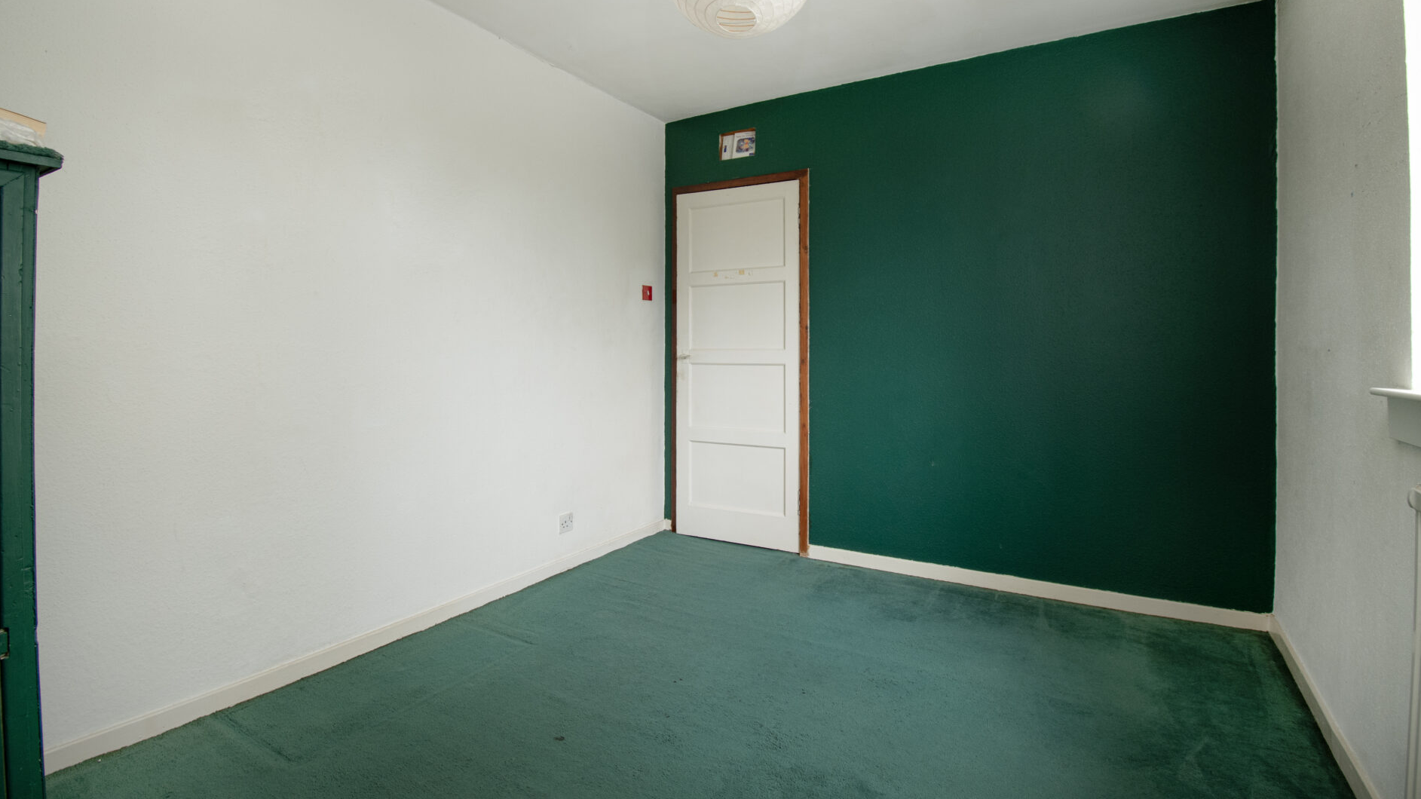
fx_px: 603
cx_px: 699
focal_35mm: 16
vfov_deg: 66.8
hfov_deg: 99.4
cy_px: 346
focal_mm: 10
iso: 320
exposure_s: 1.3
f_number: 8
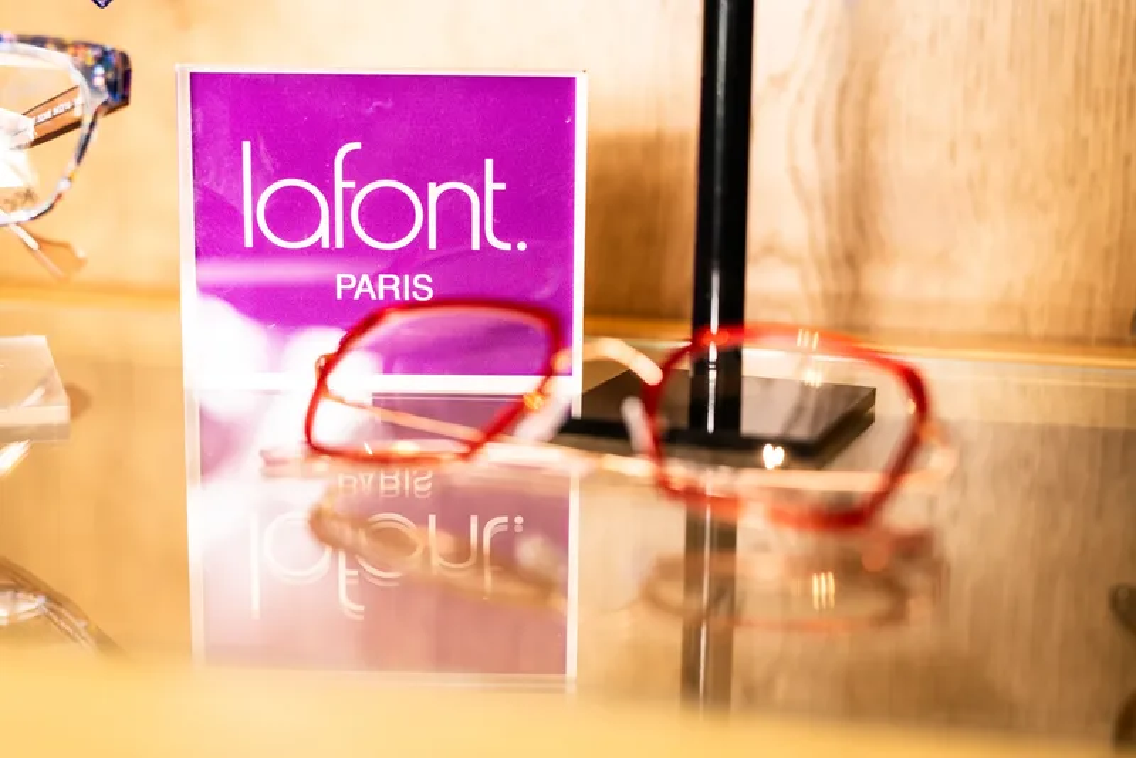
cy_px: 379
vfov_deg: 27.0
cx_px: 568
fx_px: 1578
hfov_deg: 39.6
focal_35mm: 50
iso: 200
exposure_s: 1/100
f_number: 3.2
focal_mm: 50
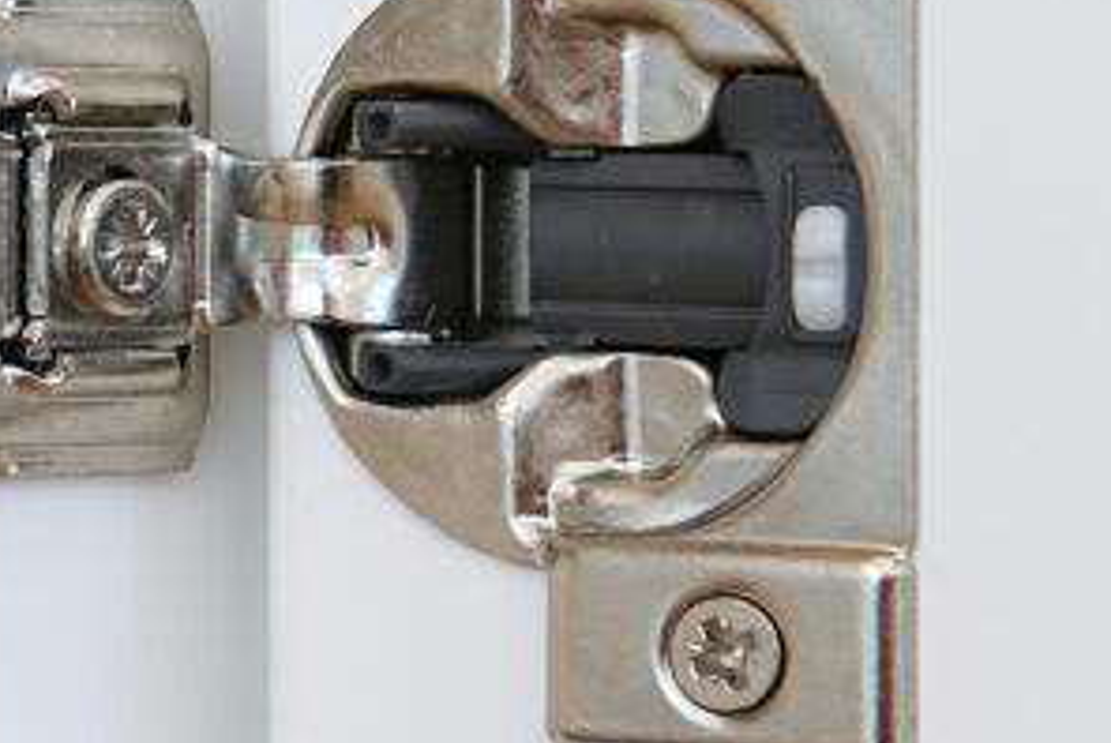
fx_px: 7476
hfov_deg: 8.5
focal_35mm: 242
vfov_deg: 5.7
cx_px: 79
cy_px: 355
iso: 200
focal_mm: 70
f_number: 13
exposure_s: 1/1.6
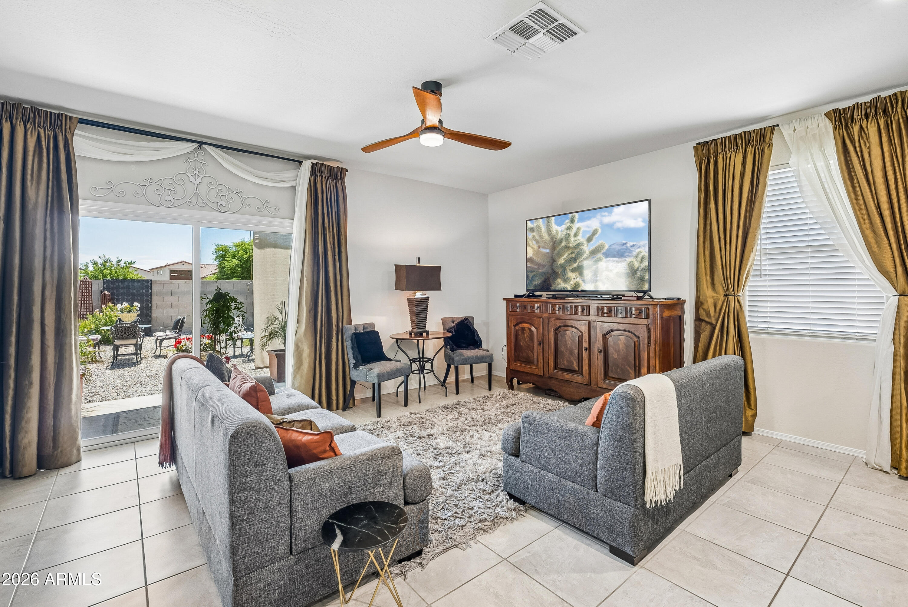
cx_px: 454
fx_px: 404
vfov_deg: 73.8
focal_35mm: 16
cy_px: 304
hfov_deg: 96.7
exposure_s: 1/8
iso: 400
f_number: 8
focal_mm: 16
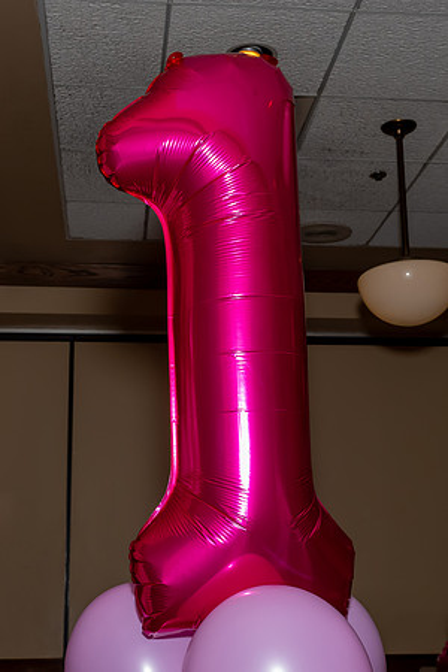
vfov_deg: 35.7
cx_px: 208
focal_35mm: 56
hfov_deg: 24.2
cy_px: 343
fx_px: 1044
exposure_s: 1/250
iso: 640
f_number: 7.1
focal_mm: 20
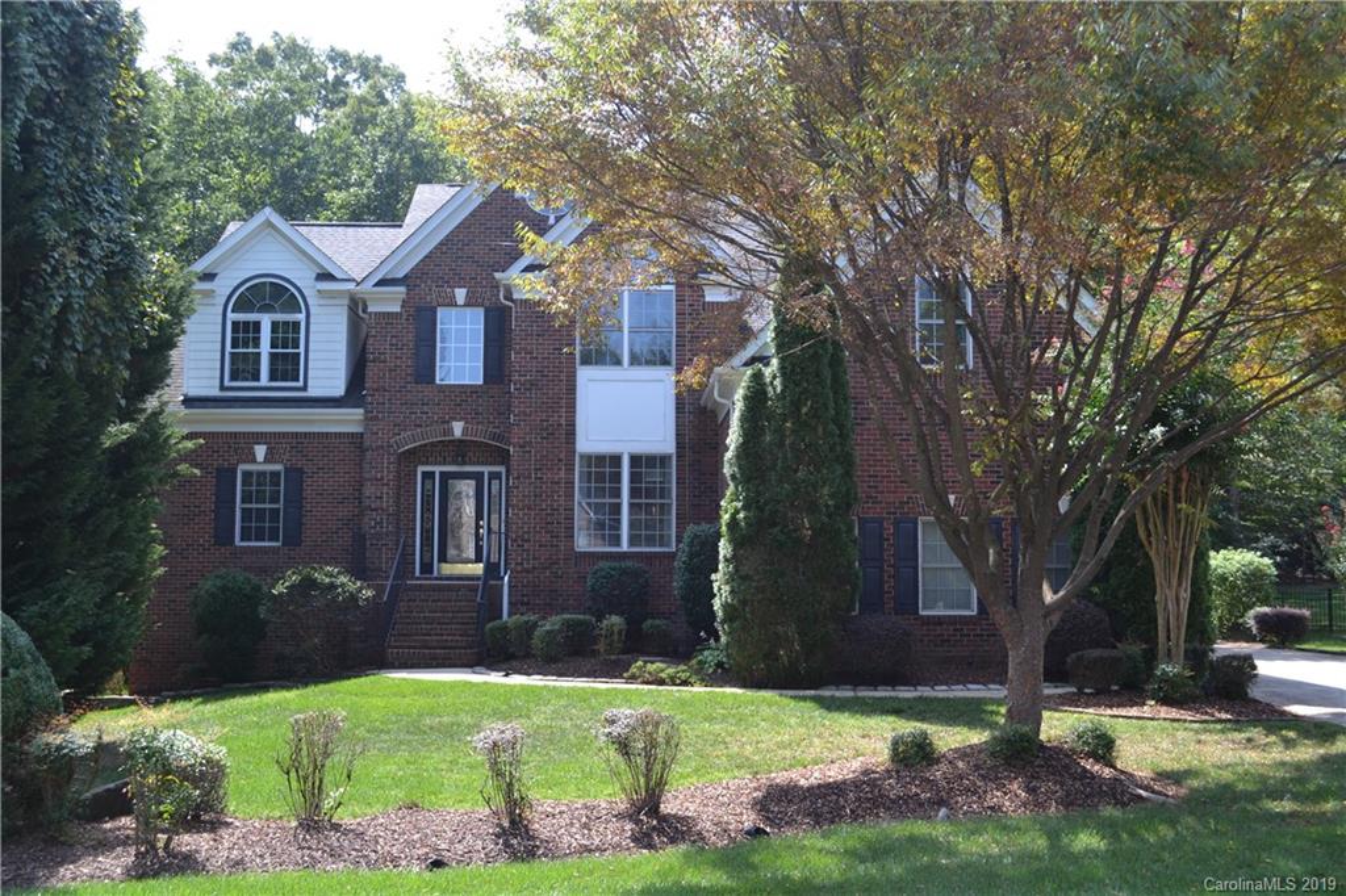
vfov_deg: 36.8
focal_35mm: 36
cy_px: 448
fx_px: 1345
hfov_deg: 53.1
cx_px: 673
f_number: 5.6
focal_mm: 24
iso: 125
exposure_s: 1/125
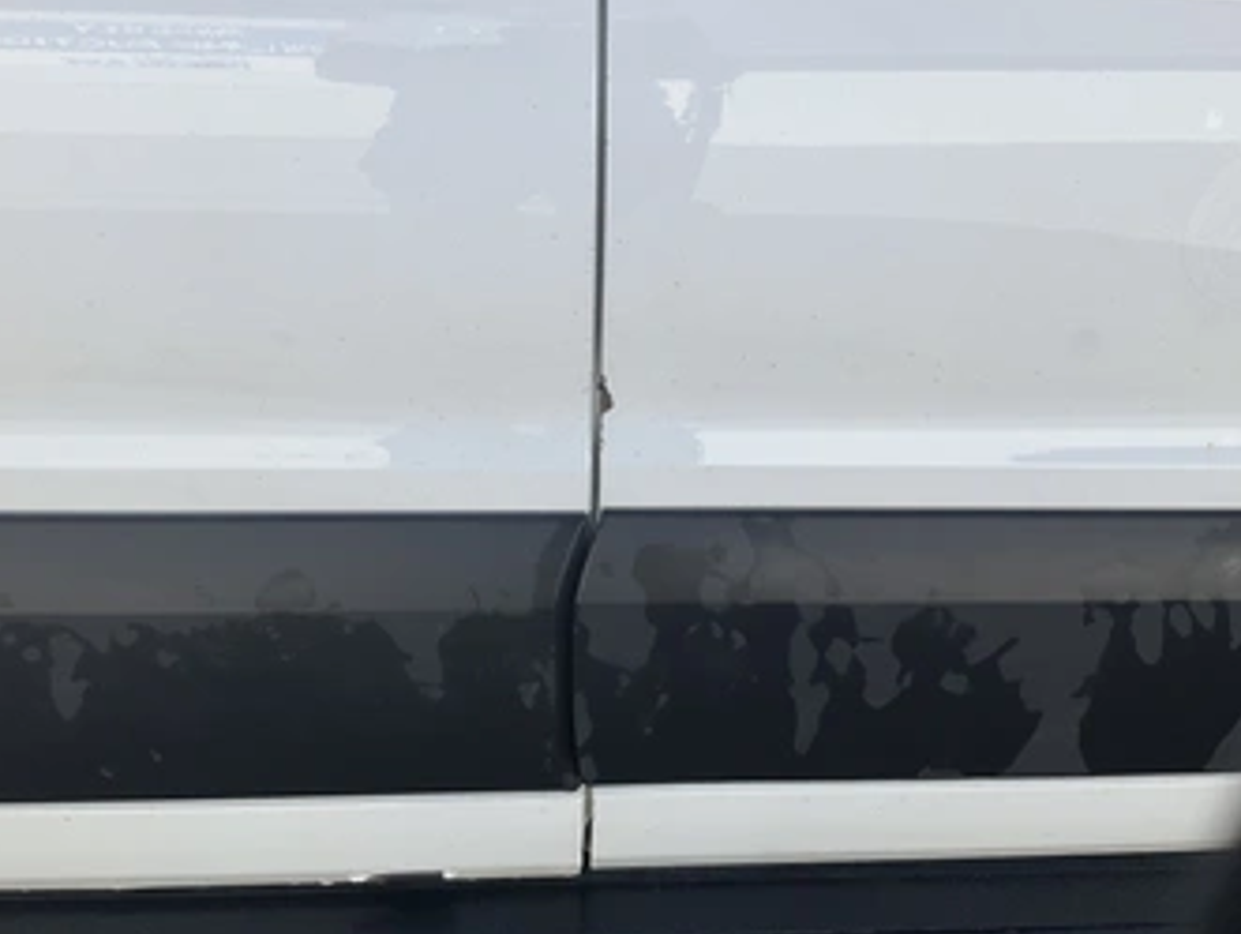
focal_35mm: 35
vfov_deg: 40.7
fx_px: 1256
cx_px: 615
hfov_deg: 52.6
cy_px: 405
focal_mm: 3
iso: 25
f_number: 1.8
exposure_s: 1/898
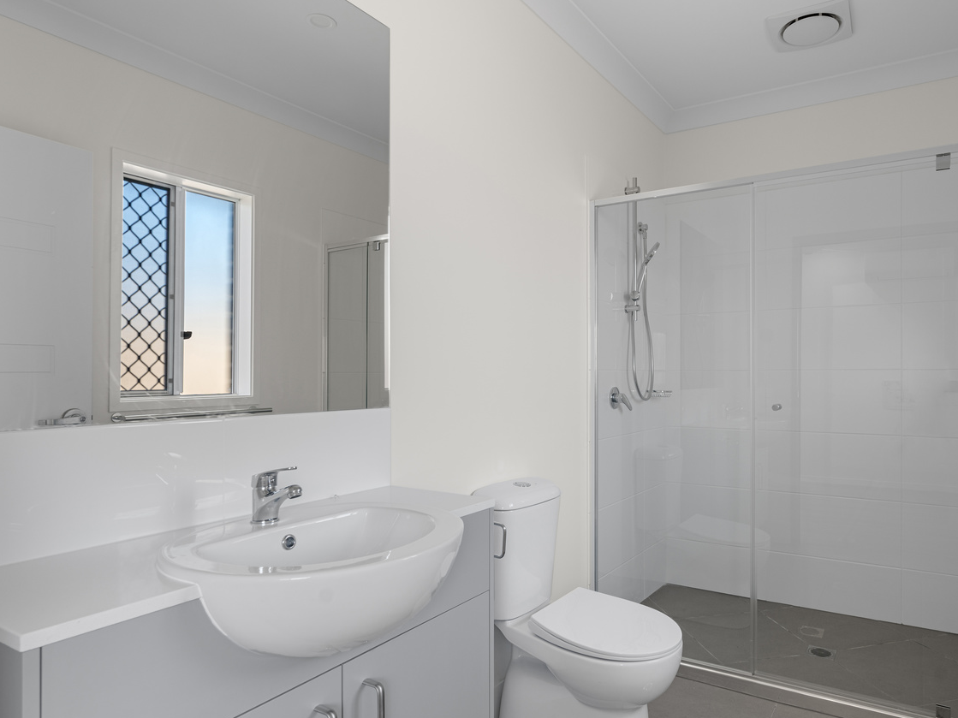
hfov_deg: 75.7
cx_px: 566
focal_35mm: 22
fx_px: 609
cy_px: 362
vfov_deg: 61.1
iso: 200
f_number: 8
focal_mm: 16
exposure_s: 1/5
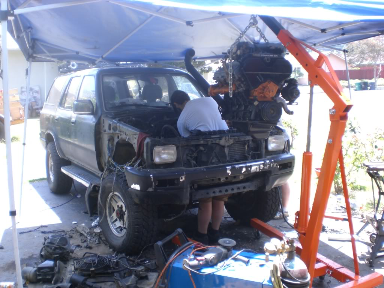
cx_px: 192
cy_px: 144
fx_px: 422
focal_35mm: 38
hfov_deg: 49.0
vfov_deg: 37.7
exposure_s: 1/160
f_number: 3.1
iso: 100
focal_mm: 6.3
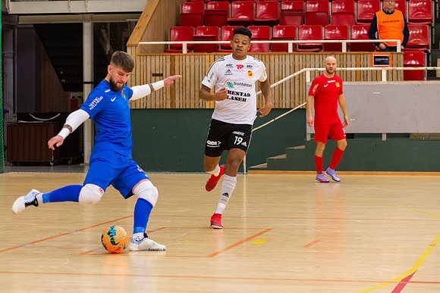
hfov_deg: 17.8
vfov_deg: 11.9
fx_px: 1405
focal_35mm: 115
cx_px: 220
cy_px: 146
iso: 3600
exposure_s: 1/640
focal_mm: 112
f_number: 4.8
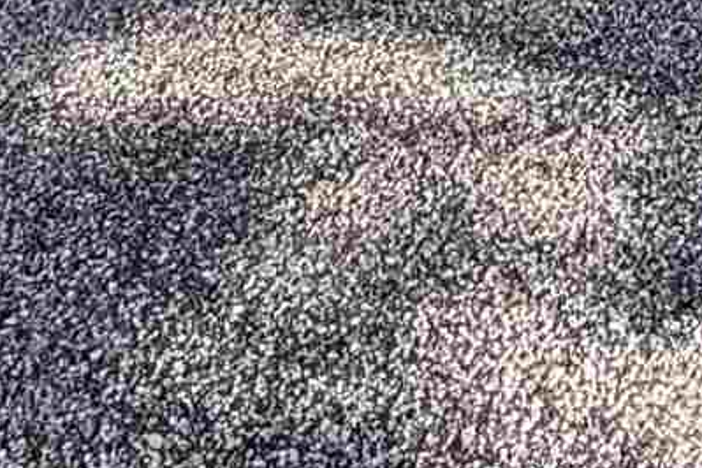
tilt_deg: +5.2
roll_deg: -1.1
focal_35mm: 112
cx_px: 755
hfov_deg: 17.7
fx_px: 2184
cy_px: -1311
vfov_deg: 8.2
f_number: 2.2
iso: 64
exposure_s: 1/185
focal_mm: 2.22
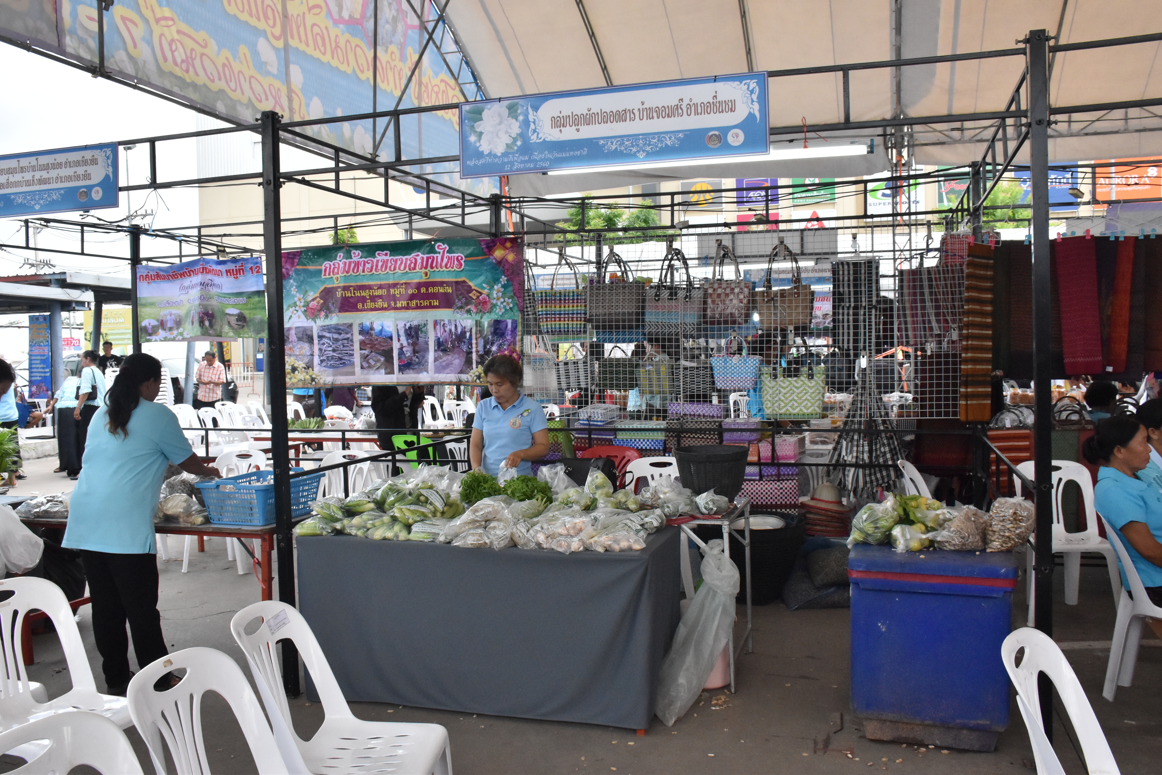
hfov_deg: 61.9
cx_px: 581
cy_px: 388
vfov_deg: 43.6
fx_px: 968
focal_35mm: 30
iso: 2000
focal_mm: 20
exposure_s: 1/500
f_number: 11
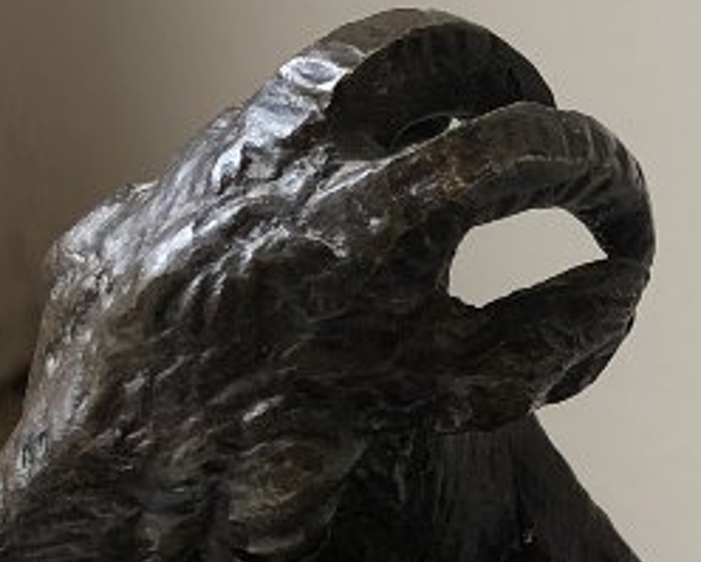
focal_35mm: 132
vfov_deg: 11.3
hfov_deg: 14.3
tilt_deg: -30.6
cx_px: 709
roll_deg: +0.0
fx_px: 2742
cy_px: 794
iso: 25
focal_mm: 4
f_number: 1.8
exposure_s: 1/100
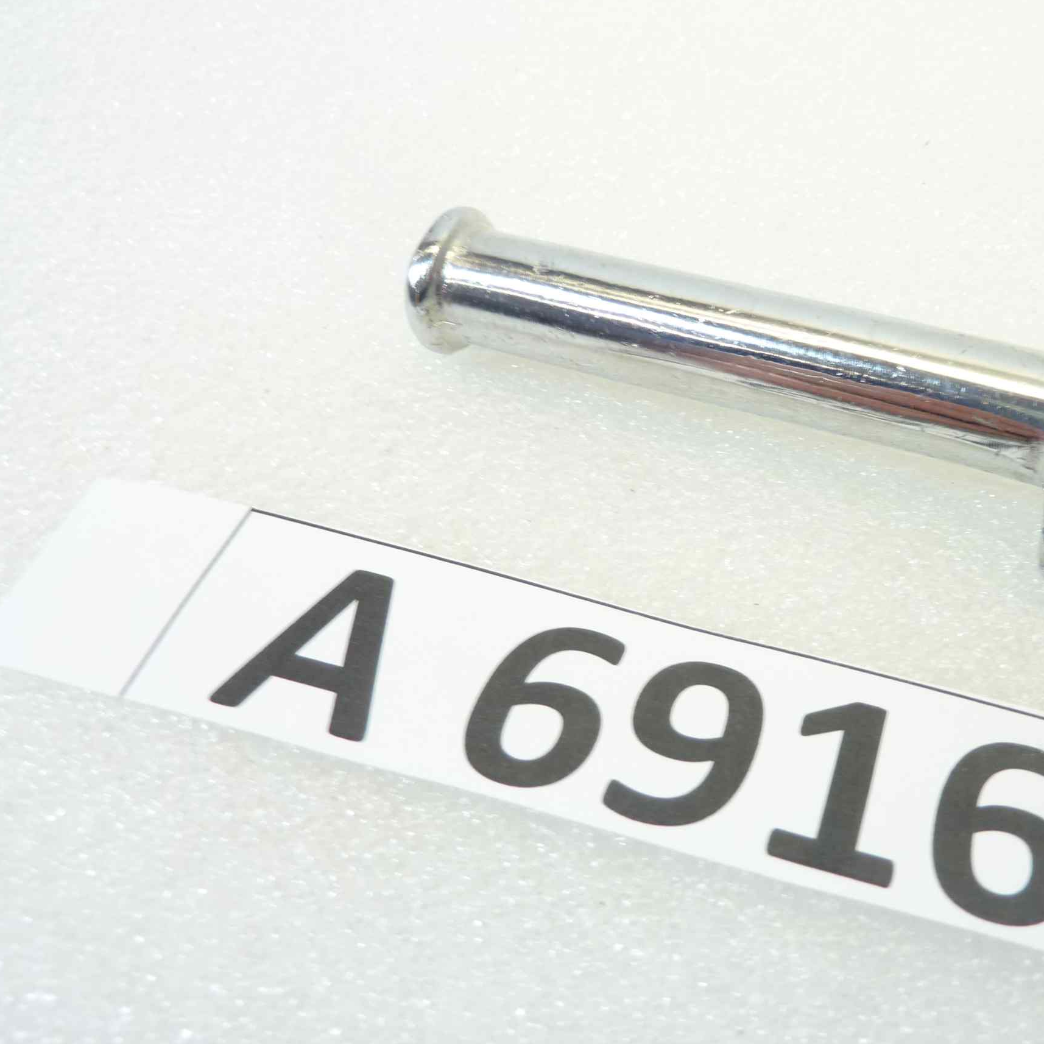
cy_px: 490
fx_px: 1126
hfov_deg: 48.2
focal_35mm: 33
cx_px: 754
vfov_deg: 49.7
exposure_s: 1/25
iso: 80
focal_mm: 4.1
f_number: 3.3
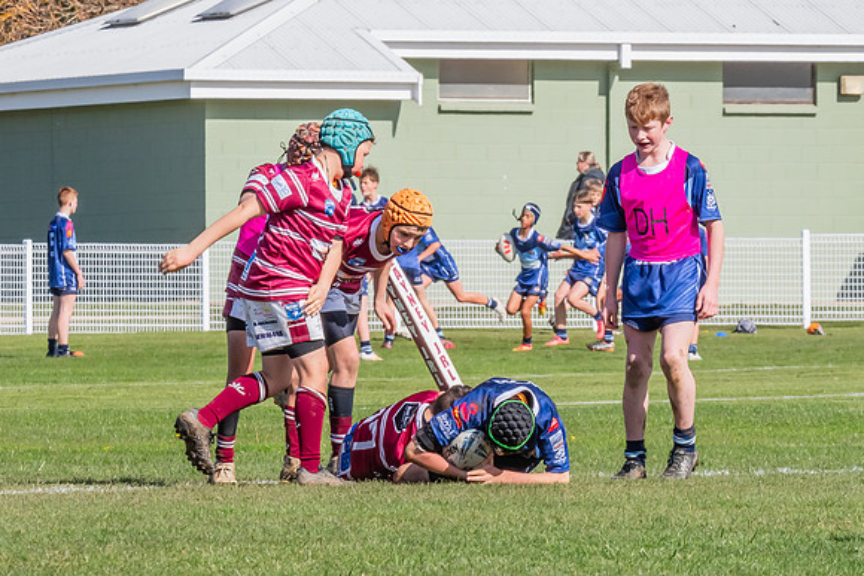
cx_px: 449
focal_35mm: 622
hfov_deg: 3.3
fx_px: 14922
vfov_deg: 2.2
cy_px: 317
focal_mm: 280
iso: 800
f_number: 25
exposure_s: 1/400
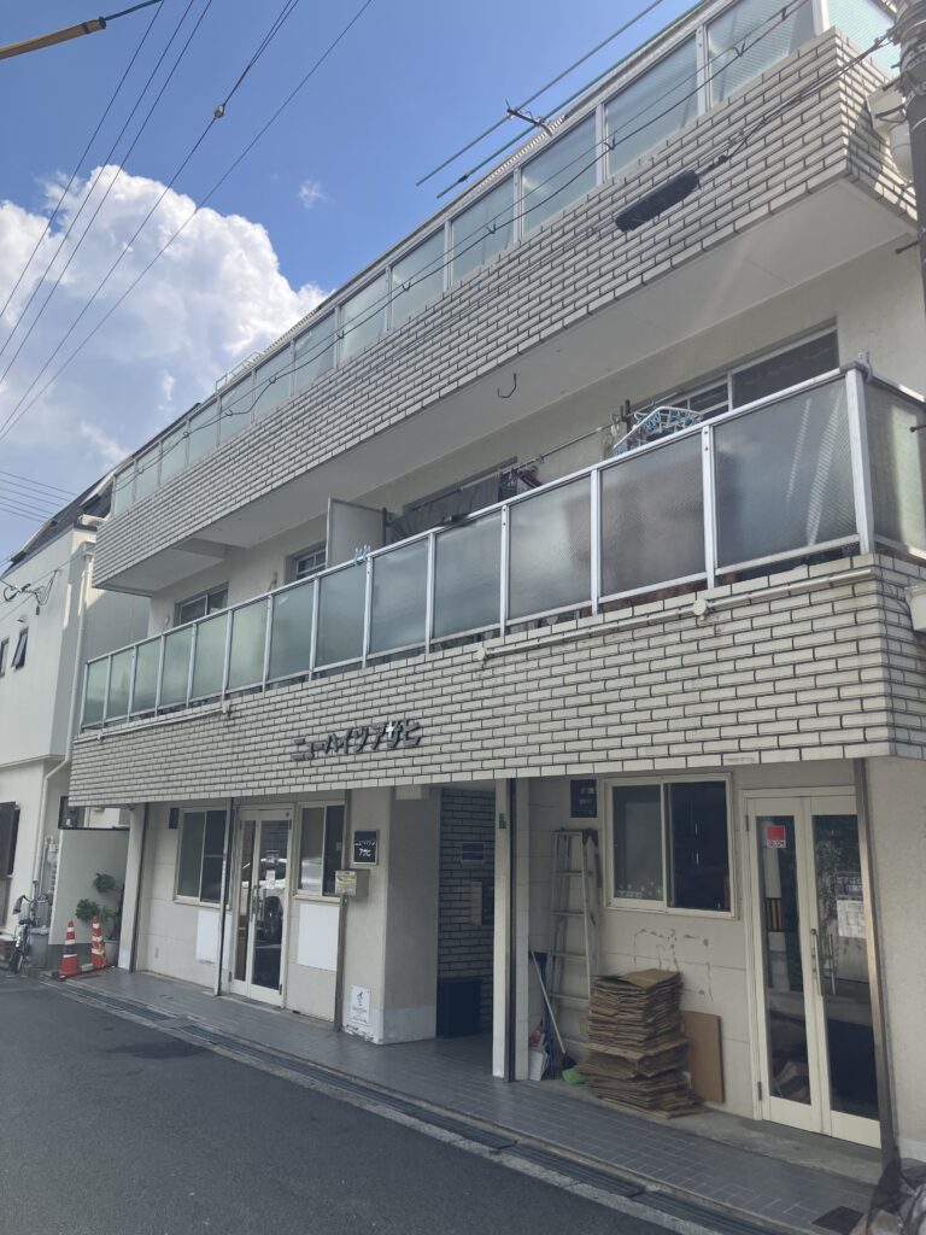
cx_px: 463
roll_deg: -1.5
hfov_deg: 49.7
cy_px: 618
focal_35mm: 28
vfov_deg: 63.4
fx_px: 999
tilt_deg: +13.8
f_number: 1.8
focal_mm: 3.99
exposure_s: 1/1279
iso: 32
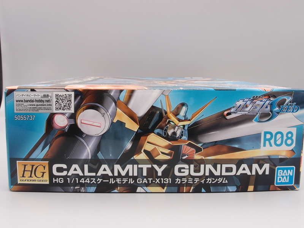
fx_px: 334
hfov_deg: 49.0
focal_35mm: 38
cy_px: 114
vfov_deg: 37.7
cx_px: 152
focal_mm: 8.16
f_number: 8
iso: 100
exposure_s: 1/4
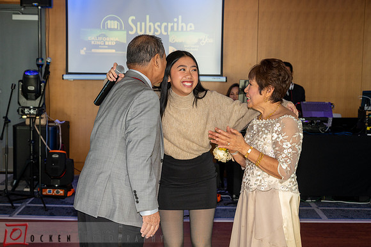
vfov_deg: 22.9
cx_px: 186
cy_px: 124
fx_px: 608
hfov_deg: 33.9
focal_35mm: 59
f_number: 5.6
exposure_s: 1/320
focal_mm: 59
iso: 1000
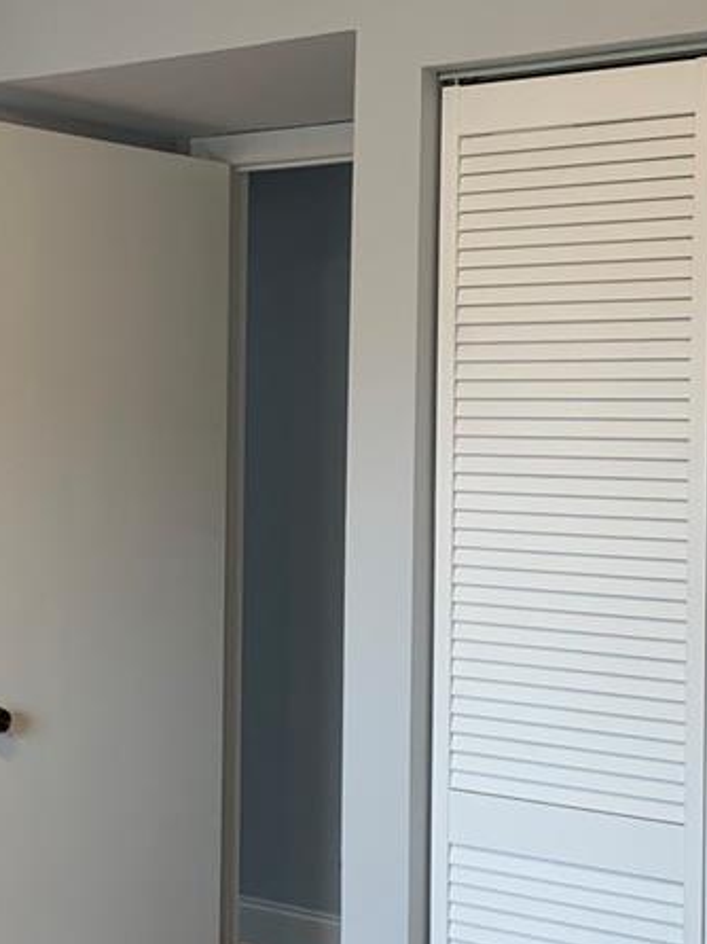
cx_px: 231
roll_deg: -1.3
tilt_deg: -0.2
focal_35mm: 70
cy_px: 440
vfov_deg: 27.8
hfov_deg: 20.9
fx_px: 1908
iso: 80
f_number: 1.8
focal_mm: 4.25
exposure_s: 1/120
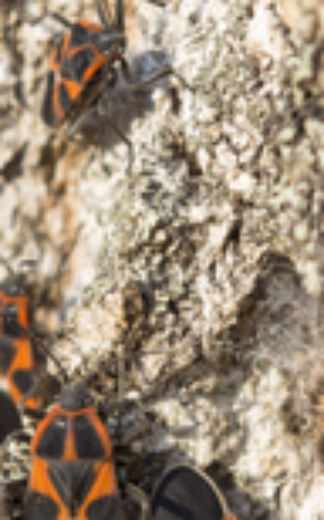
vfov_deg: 6.0
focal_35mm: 350
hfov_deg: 3.7
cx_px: 135
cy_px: 540
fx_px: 4956
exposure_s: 1/80
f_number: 8
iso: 100
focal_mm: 55
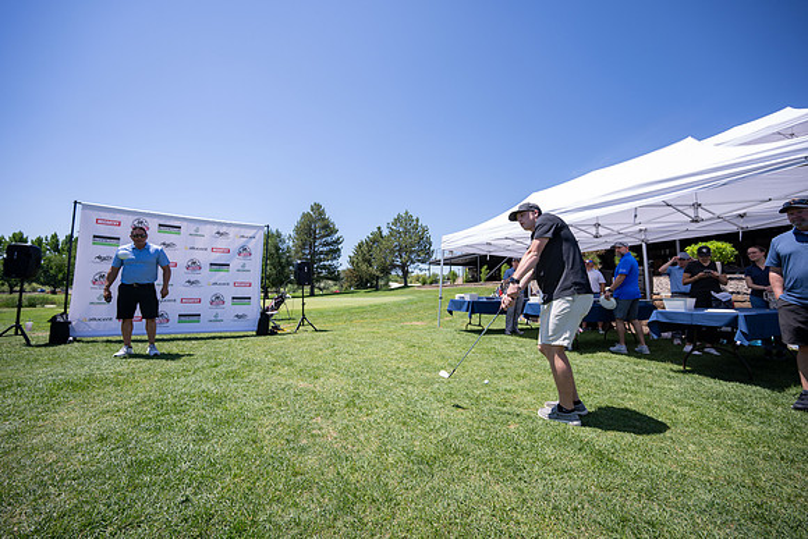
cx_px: 404
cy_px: 270
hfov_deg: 104.2
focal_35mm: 14
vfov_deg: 81.2
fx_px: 314
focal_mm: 14
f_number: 4
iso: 100
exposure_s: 1/640
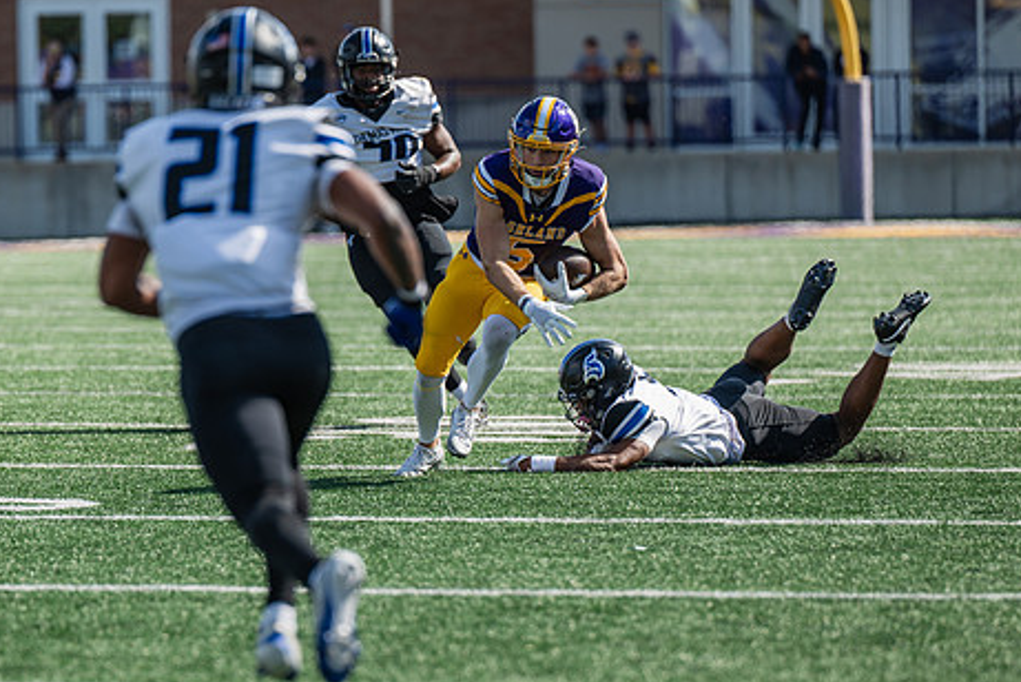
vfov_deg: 4.2
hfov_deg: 6.3
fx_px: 9251
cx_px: 405
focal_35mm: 326
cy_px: 455
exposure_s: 1/800
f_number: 3.2
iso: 80
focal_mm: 200
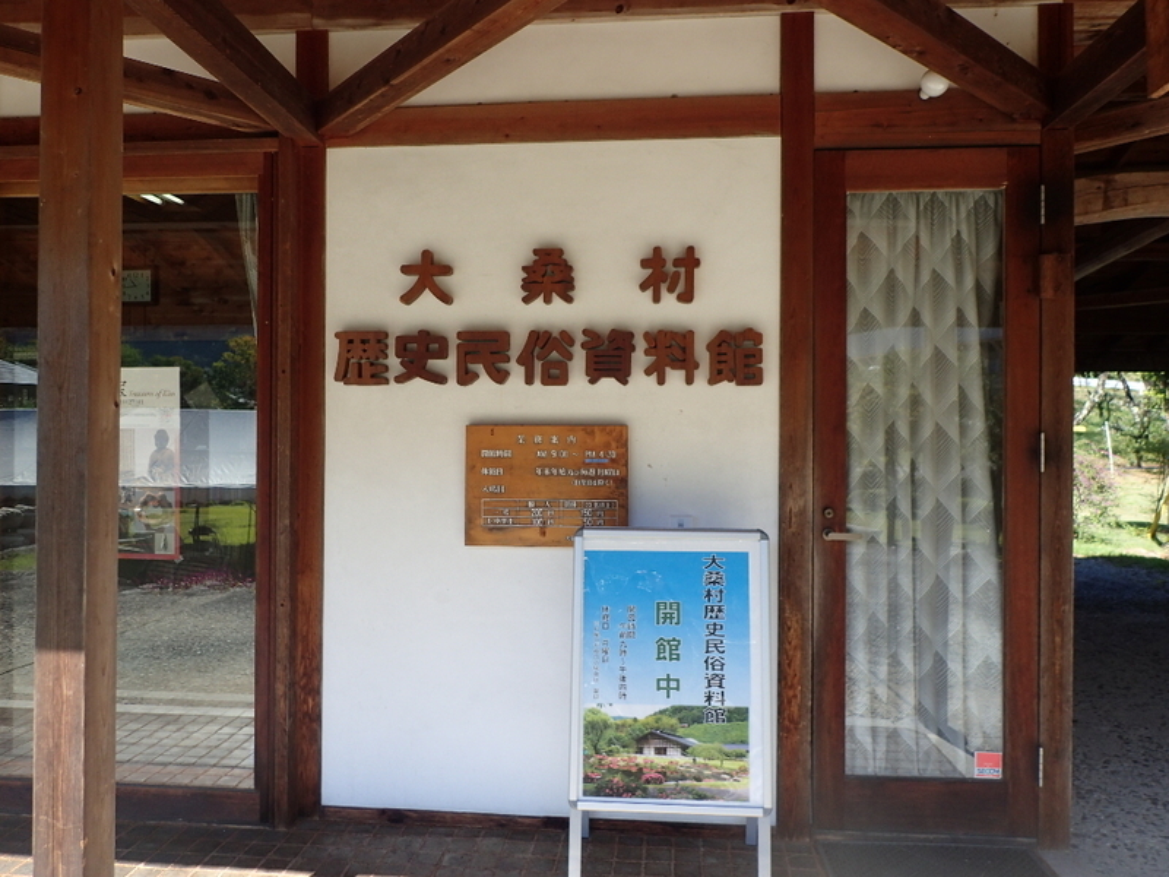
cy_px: 438
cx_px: 584
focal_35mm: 25
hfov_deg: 69.4
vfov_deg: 54.9
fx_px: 844
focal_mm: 4.5
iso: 100
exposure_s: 1/400
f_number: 2.8
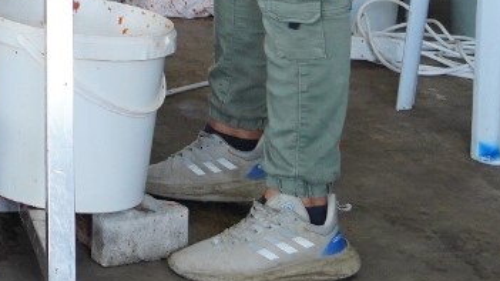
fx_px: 1670
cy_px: -267
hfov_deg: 16.1
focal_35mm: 126
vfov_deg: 9.1
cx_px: -155
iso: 1600
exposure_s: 1/200
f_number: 4.5
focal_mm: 33
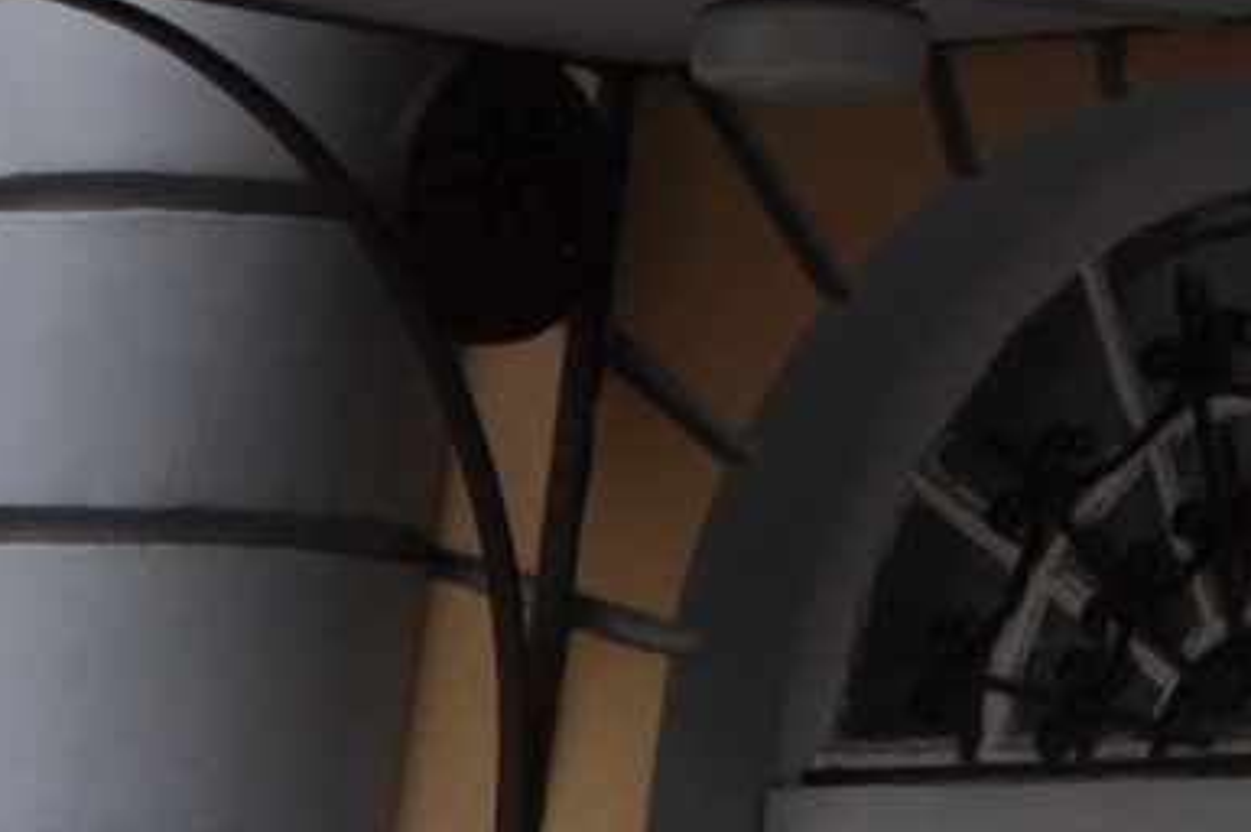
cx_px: 3519
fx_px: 9687
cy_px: -1862
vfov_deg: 4.7
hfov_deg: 6.8
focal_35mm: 279
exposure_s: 1/200
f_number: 7.1
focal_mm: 28
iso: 200
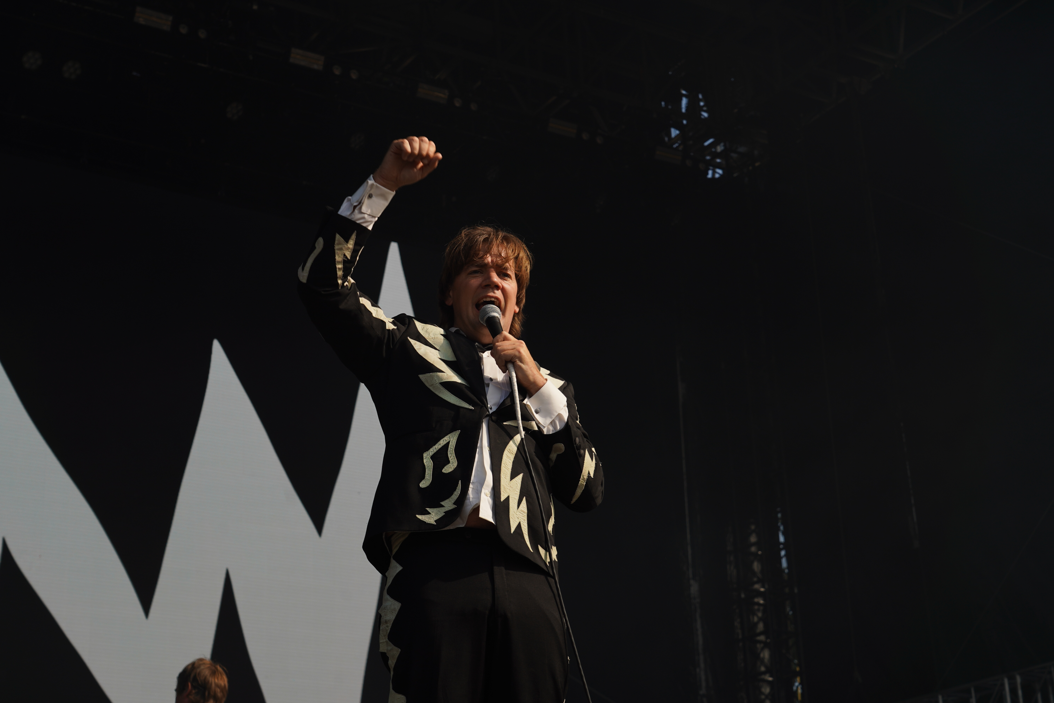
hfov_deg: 32.9
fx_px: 1786
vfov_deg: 22.3
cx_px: 527
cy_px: 352
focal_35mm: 61
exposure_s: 1/400
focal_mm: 61
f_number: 8
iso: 100
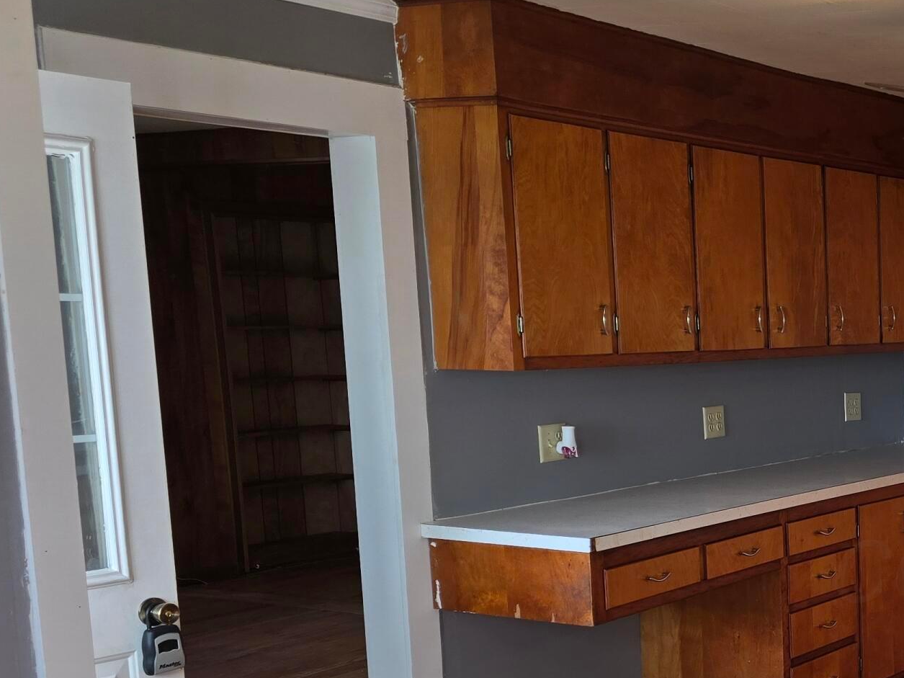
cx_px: 1052
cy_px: 571
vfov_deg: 25.9
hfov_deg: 30.3
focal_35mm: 55
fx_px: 1436
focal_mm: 6.3
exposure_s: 1/120
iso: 50
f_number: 1.7
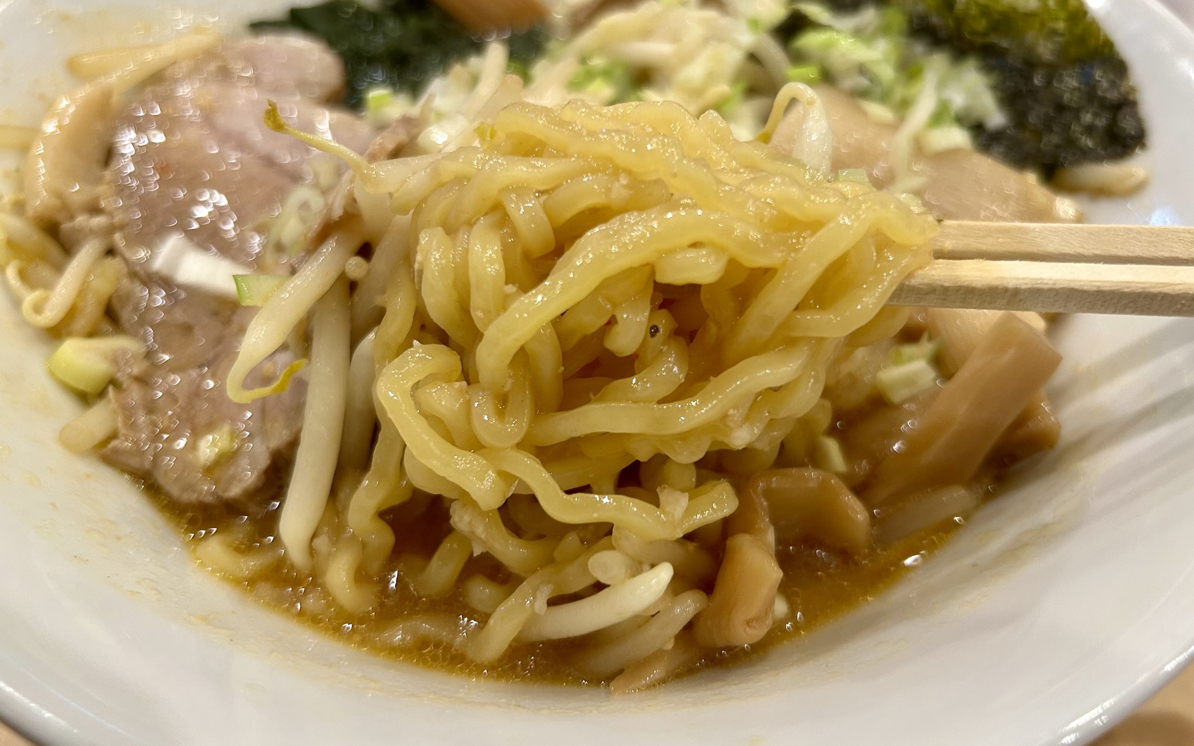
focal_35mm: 28
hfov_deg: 66.5
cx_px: 601
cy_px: 338
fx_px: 911
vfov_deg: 44.5
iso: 125
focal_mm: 5.7
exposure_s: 1/50
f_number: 1.5
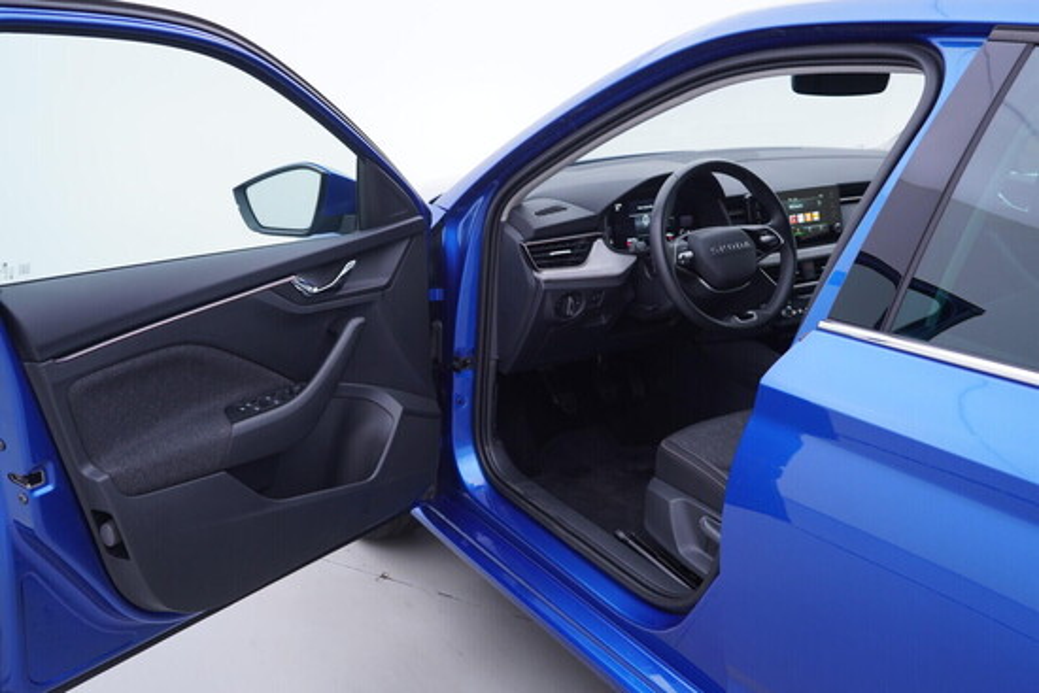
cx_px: 520
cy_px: 346
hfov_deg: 53.1
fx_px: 1039
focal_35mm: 36
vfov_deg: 36.9
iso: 125
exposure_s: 1/50
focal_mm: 24
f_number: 3.2
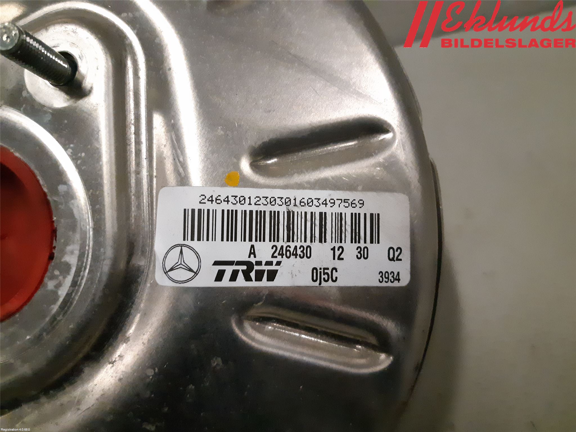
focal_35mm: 26
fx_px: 433
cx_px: 288
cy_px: 216
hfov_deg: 67.3
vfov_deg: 53.1
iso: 800
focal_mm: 3.93
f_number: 1.7
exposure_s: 1/455
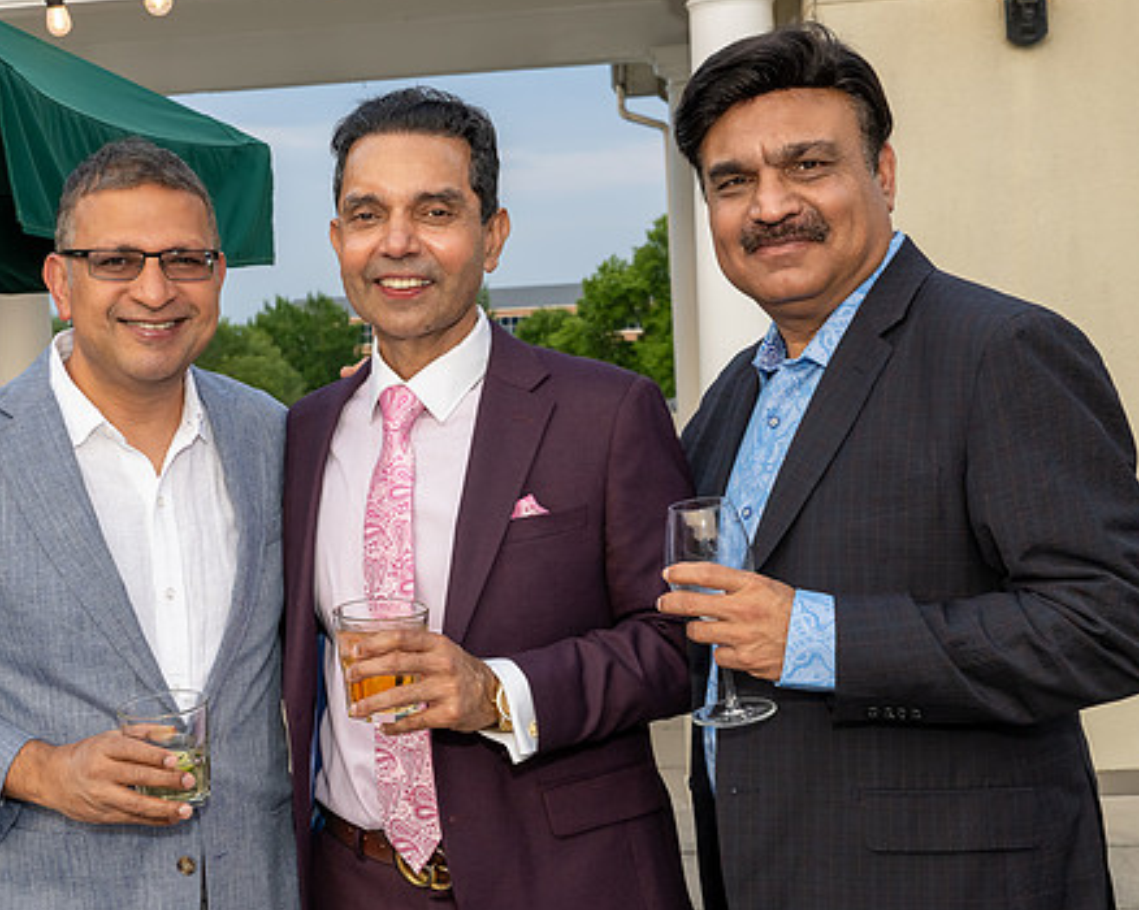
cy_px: 468
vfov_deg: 25.4
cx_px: 315
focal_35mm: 60
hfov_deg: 31.0
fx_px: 2022
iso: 1400
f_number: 8
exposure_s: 1/250
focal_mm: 39
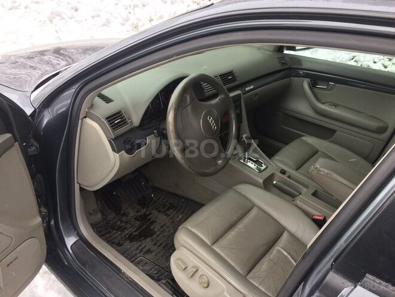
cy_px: 148
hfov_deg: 61.7
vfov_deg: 48.2
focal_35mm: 29
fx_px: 331
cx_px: 198
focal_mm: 4.15
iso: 64
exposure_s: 1/100
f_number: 2.2
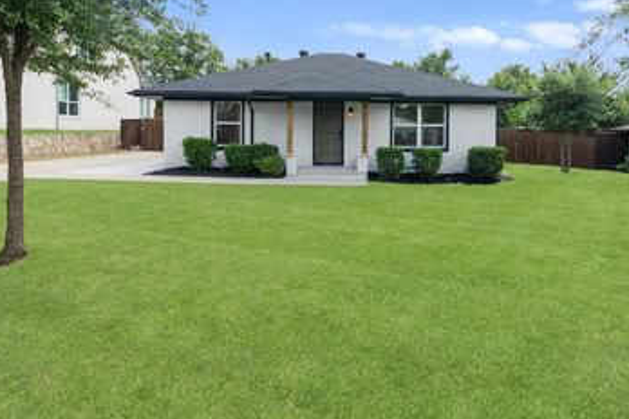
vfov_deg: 54.1
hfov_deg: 75.9
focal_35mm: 23
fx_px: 402
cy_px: 143
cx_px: 345
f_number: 7.1
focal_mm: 16
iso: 125
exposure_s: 1/30
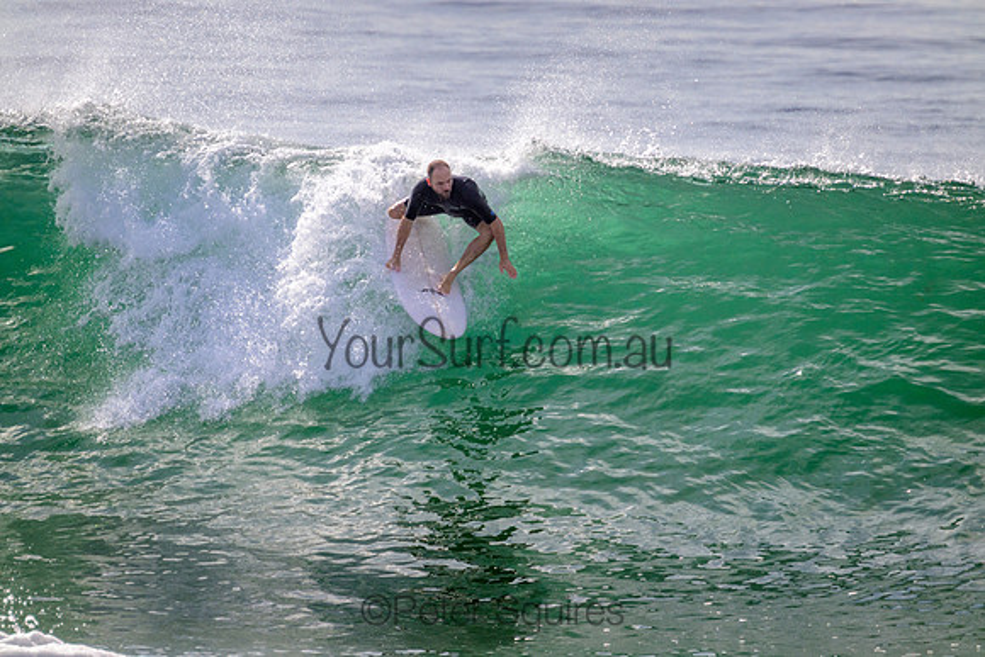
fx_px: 21893
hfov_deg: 2.6
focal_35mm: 800
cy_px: 328
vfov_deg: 1.7
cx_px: 492
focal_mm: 800
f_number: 11
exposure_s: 1/2000
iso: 640
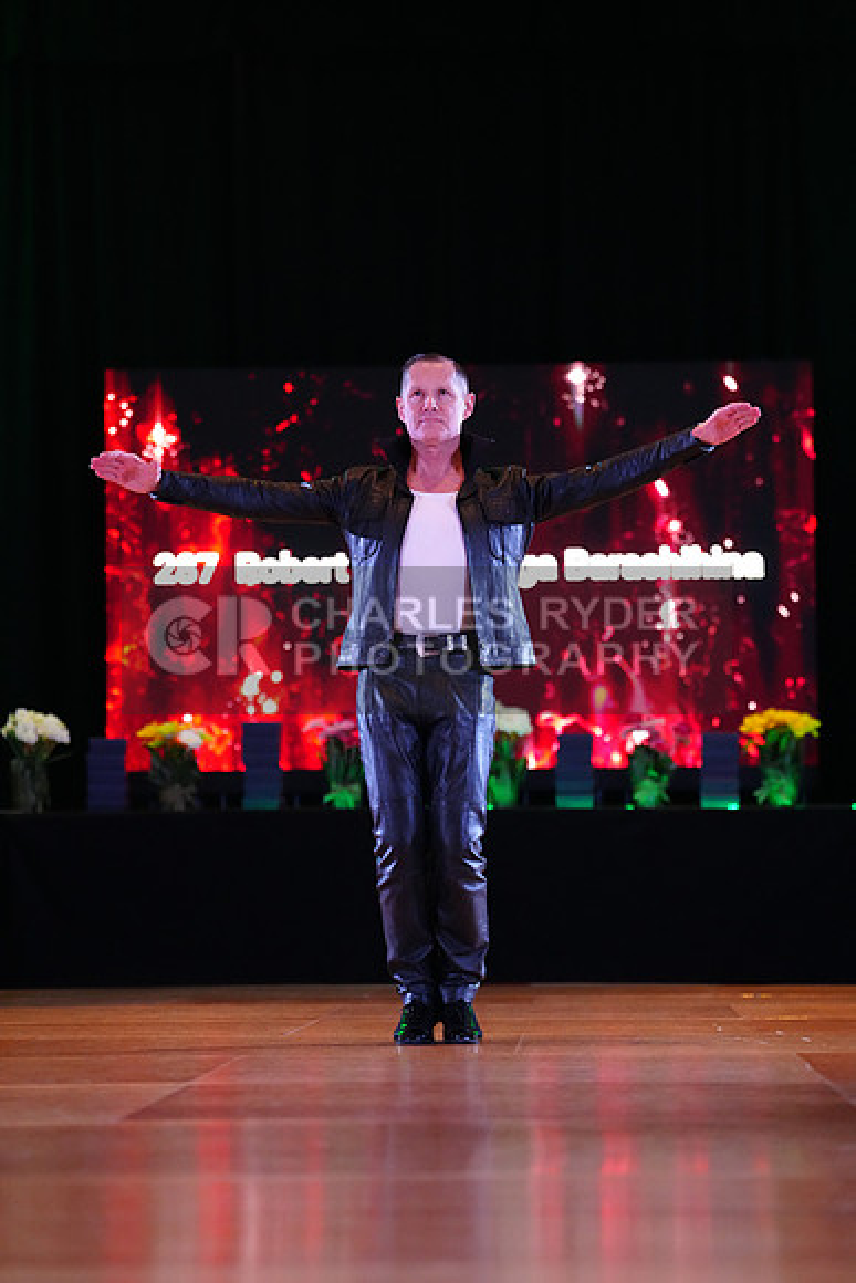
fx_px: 3778
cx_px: 428
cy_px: 642
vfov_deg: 19.3
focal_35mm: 106
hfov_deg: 12.9
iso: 6400
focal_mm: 106
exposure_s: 1/400
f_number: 2.8
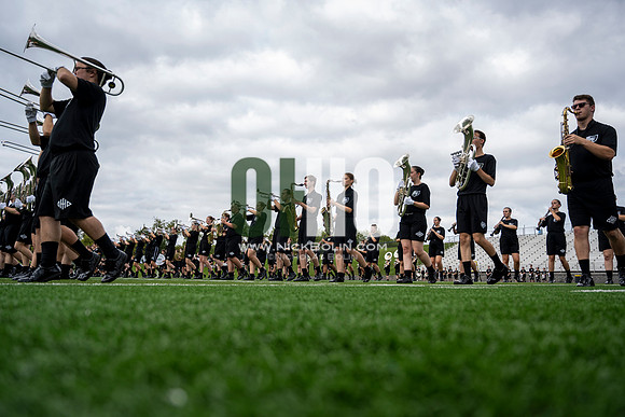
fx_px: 504
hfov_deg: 63.6
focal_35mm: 29
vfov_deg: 45.0
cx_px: 312
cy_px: 208
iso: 250
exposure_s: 1/800
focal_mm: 29
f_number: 4
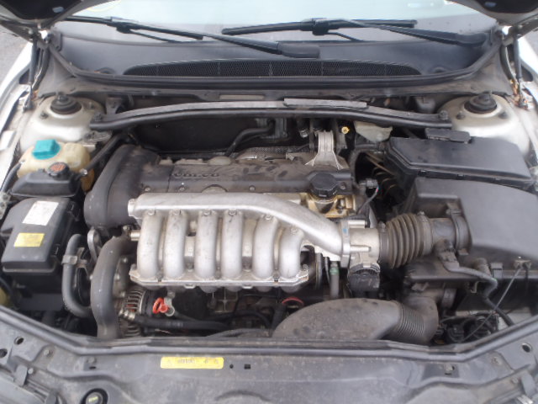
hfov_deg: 63.4
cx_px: 269
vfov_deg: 49.7
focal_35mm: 28
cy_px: 202
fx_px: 435
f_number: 3.5
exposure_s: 1/60
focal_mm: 5
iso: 100
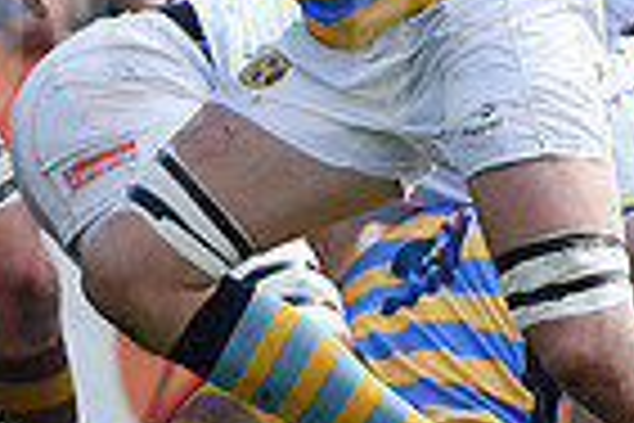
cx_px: -535
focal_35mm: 1234
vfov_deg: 1.1
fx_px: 21730
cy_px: -20
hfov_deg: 1.7
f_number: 3.5
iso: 250
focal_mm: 200
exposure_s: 1/1250
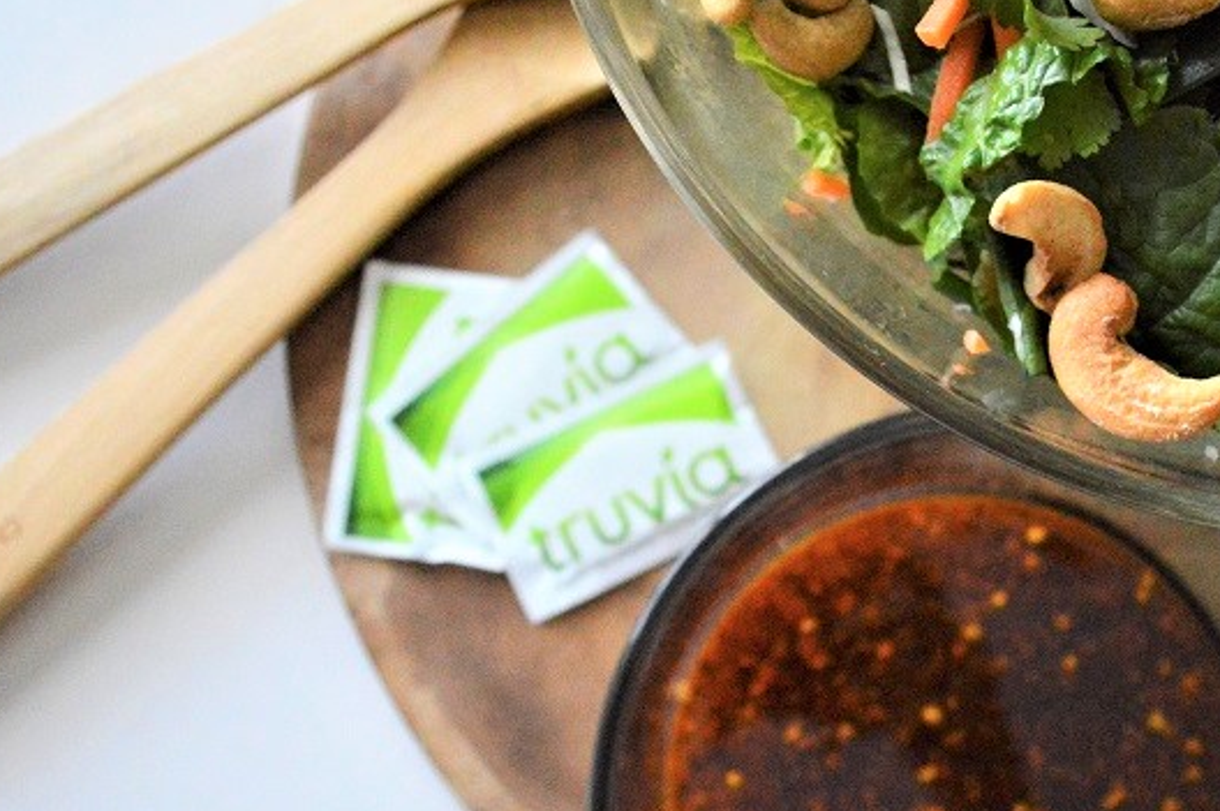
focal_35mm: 46
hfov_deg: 42.5
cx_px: 751
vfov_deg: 29.1
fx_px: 1557
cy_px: 488
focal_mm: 18
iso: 3200
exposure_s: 1/100
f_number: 3.5
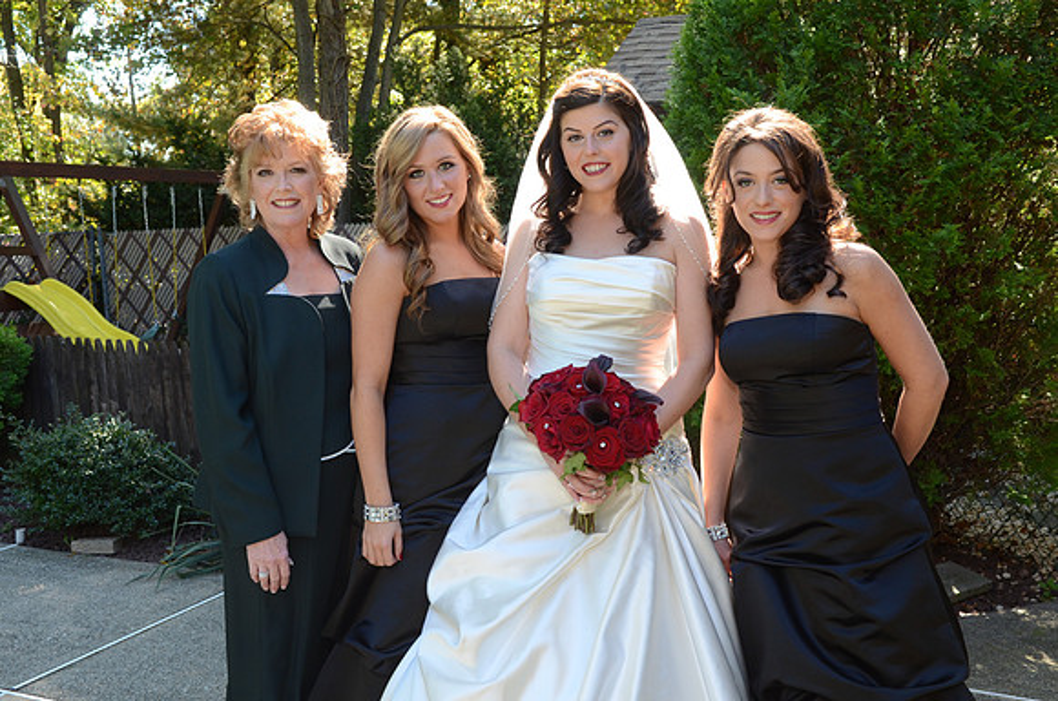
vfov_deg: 34.1
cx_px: 529
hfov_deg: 49.6
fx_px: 1144
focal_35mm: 39
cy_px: 350
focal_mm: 26
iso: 500
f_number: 6.3
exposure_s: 1/125
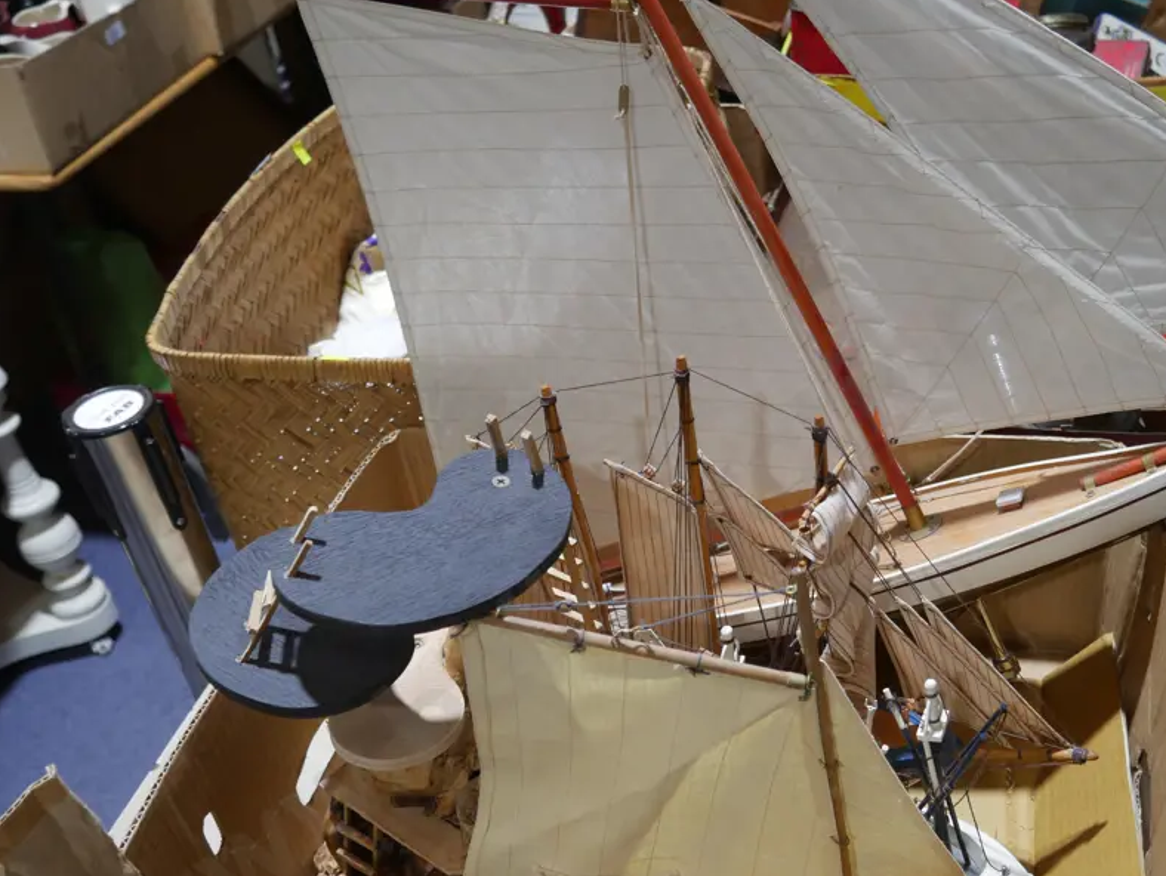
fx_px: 1314
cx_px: 732
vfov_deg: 36.8
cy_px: 501
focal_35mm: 39
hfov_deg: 47.4
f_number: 3.6
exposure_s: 1/60
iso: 250
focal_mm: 15
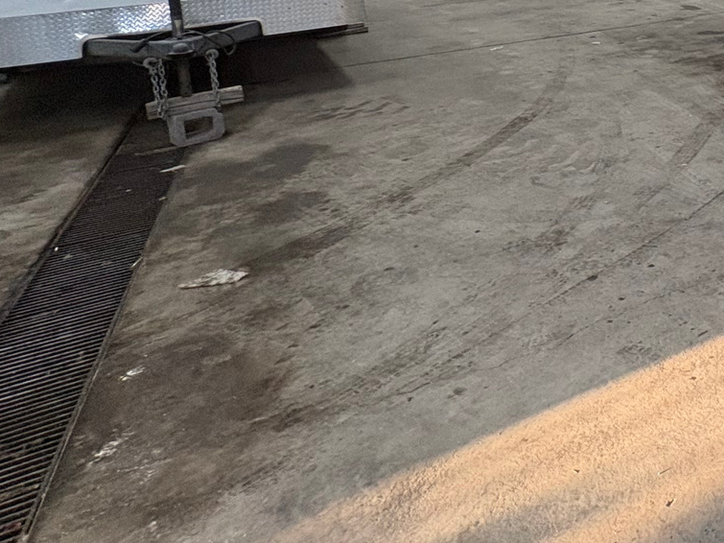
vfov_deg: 33.1
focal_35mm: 38
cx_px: 924
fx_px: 795
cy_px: -50
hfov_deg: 35.2
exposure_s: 1/51
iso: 320
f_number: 2.2
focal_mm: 2.22
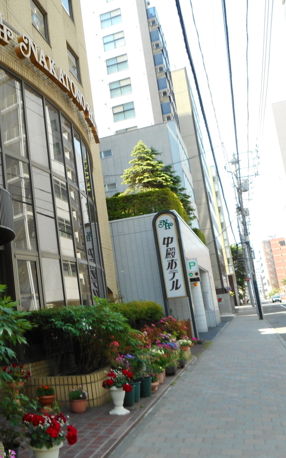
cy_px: 230
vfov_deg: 54.0
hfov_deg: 33.8
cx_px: 41
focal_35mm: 36
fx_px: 449
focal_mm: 4.5
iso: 80
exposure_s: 1/125
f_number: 3.7
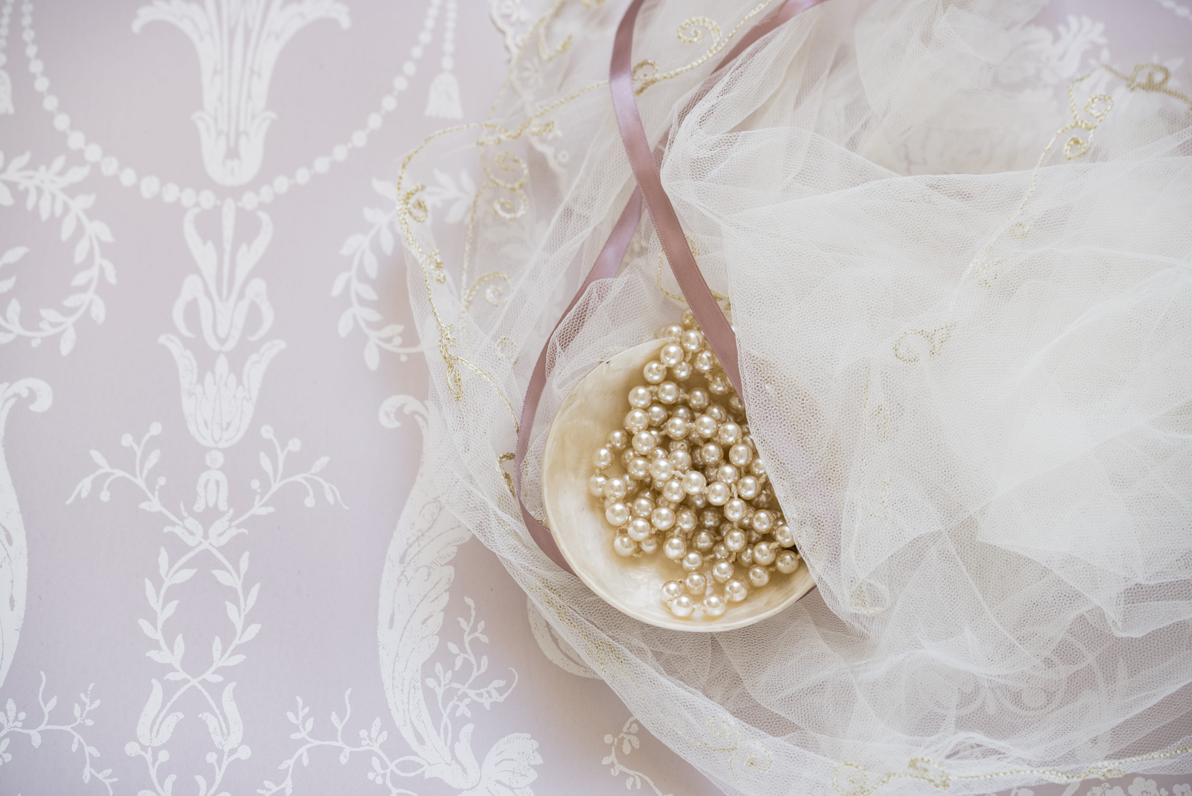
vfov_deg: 13.1
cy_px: 398
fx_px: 3478
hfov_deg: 19.4
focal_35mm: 105
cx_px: 596
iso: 100
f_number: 5.6
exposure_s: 1/25
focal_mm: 105
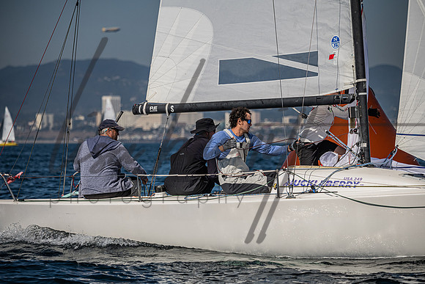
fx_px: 2333
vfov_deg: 7.0
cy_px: 142
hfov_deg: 10.4
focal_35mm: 198
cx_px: 208
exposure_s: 1/8000
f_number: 5
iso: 400
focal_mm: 190
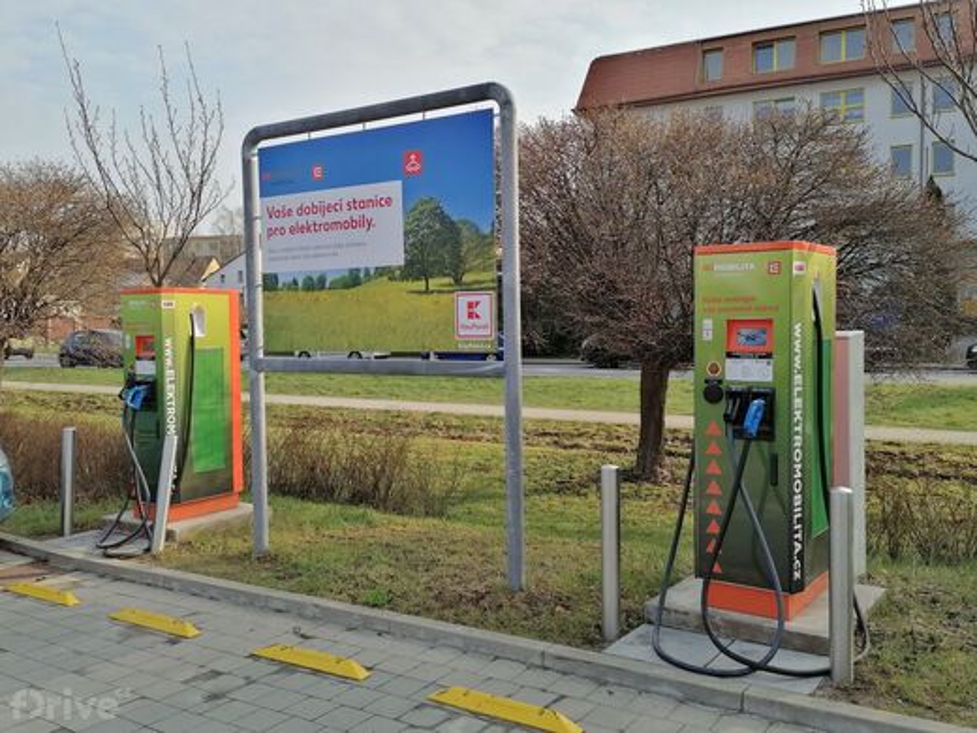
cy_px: 366
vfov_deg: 42.9
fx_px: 931
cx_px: 488
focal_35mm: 33
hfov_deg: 55.4
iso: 50
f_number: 1.8
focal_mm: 5.3
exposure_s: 1/985
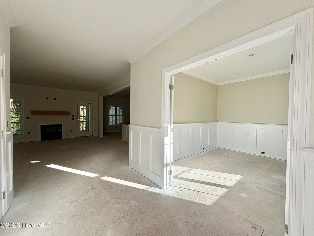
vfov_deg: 85.7
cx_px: 157
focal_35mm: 14
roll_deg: -0.5
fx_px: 127
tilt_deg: -1.0
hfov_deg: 102.1
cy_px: 118
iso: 64
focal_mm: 2.22
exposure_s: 1/456
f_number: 2.2
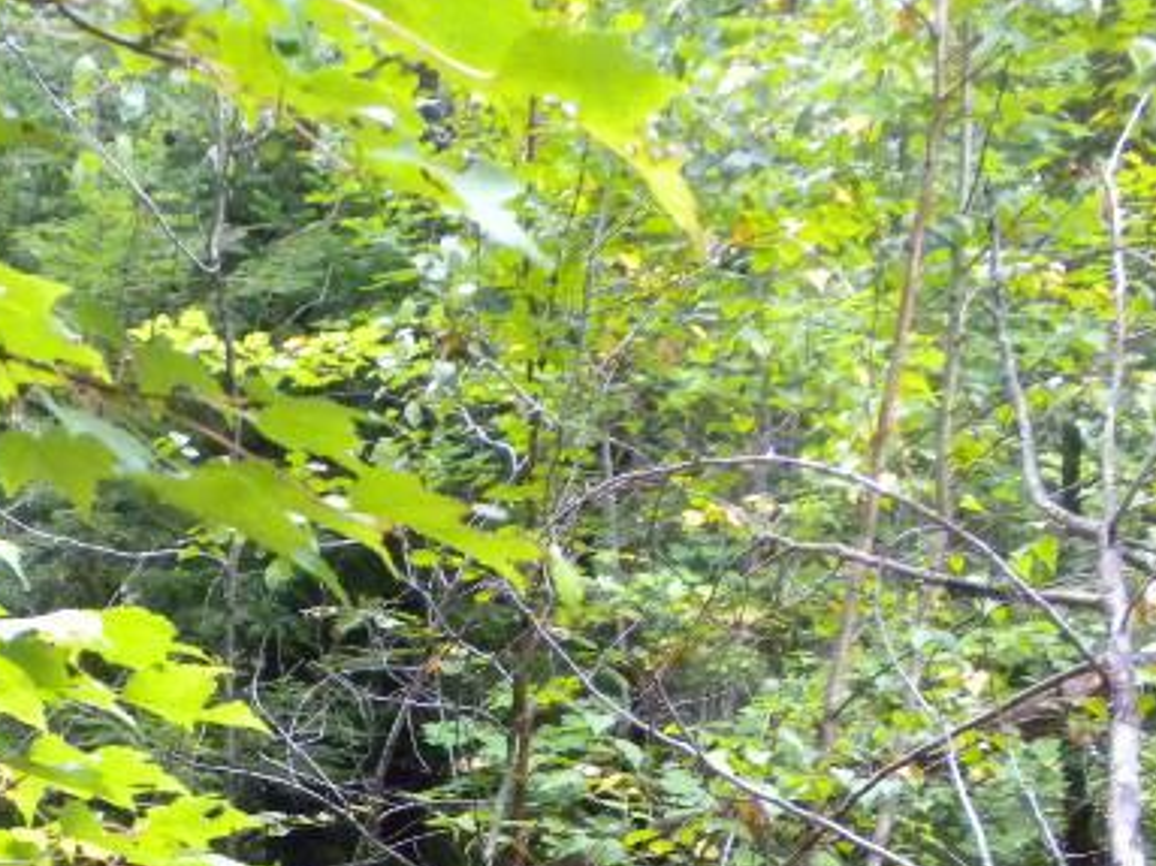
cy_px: 1107
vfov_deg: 14.4
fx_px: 3305
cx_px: 199
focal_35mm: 99
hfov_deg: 19.6
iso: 449
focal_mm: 6.6
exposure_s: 1/140
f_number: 3.5
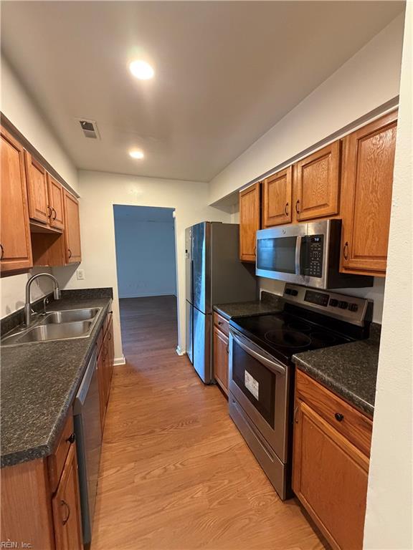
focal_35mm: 14
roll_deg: +0.7
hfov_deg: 85.7
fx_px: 223
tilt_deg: -5.5
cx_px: 206
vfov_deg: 102.1
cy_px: 275
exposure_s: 1/60
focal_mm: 2.22
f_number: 2.2
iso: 500
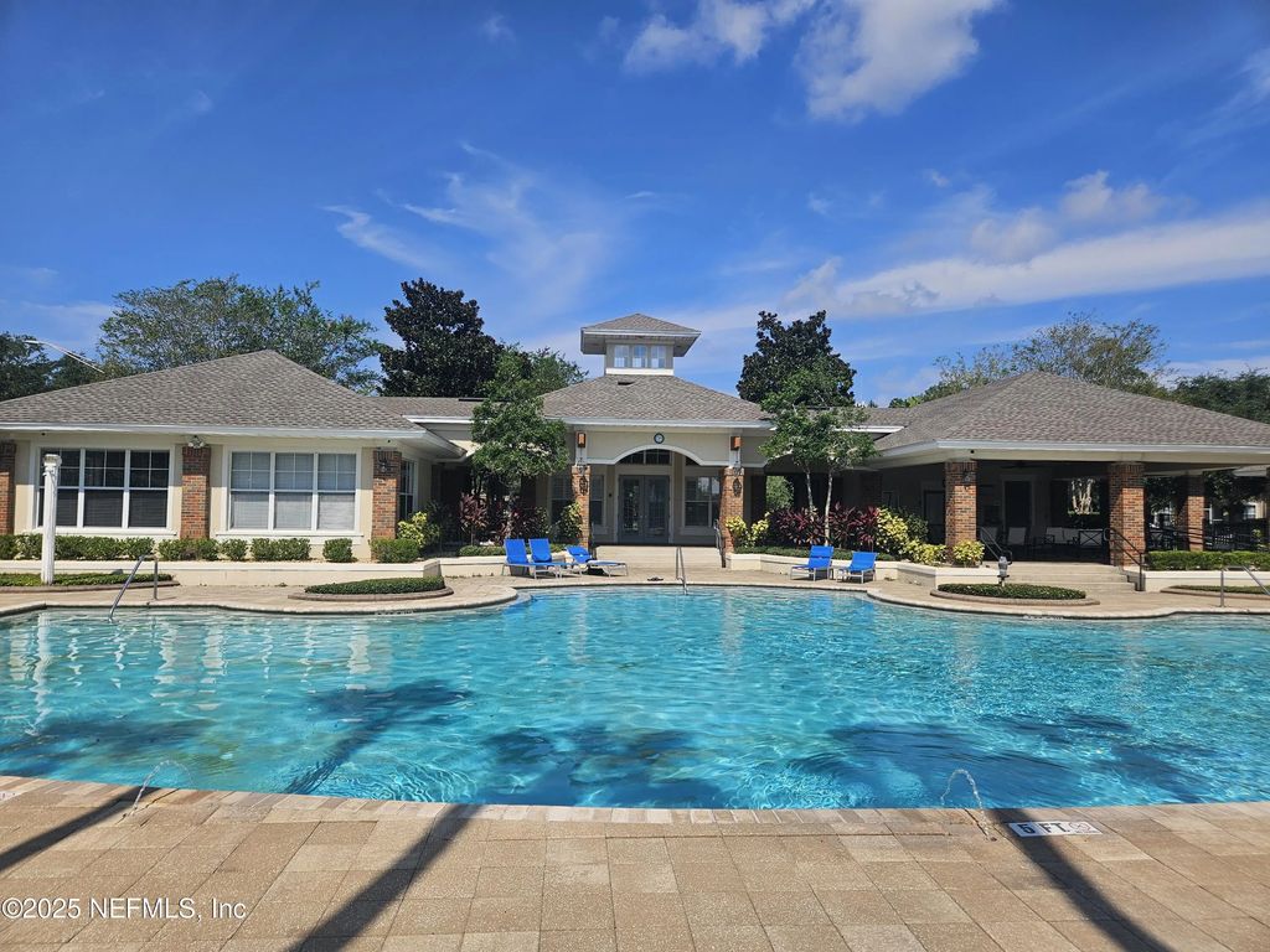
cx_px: 635
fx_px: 844
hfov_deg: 73.9
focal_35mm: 23
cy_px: 476
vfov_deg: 58.9
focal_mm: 5.4
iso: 25
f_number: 1.8
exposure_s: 1/3084
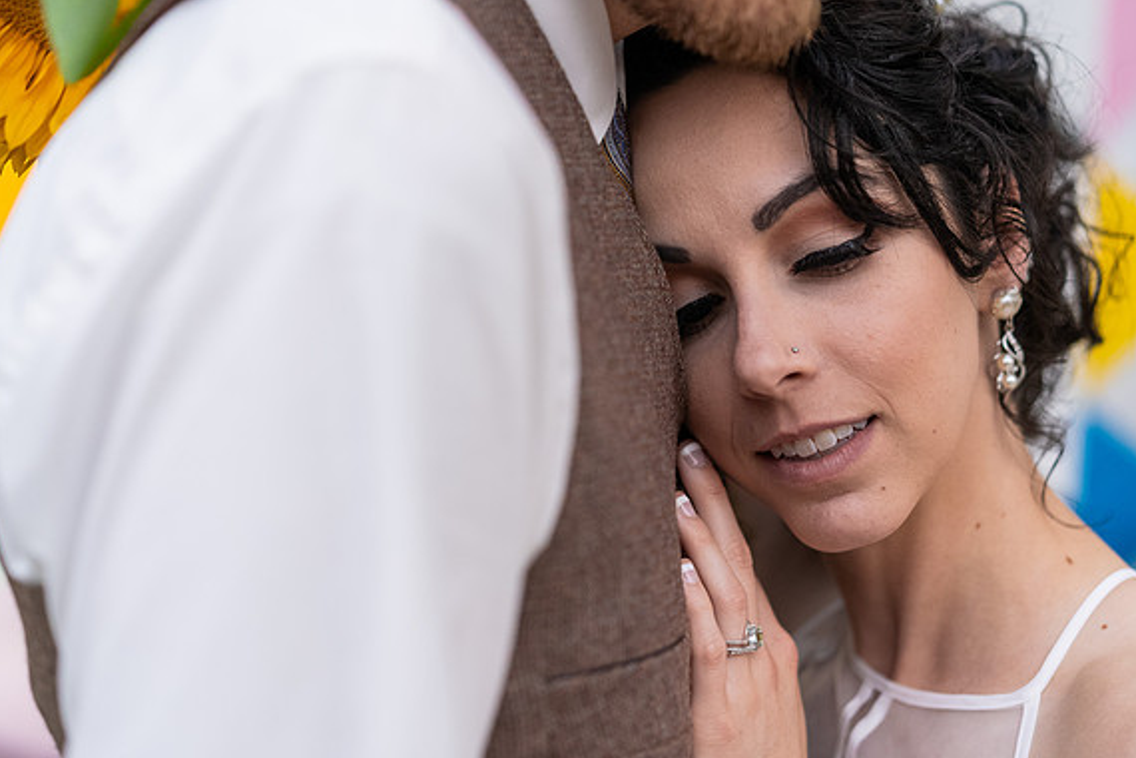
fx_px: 1767
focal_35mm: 56
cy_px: 378
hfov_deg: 35.6
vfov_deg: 24.2
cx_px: 570
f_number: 2.2
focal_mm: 55
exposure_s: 1/160
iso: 500
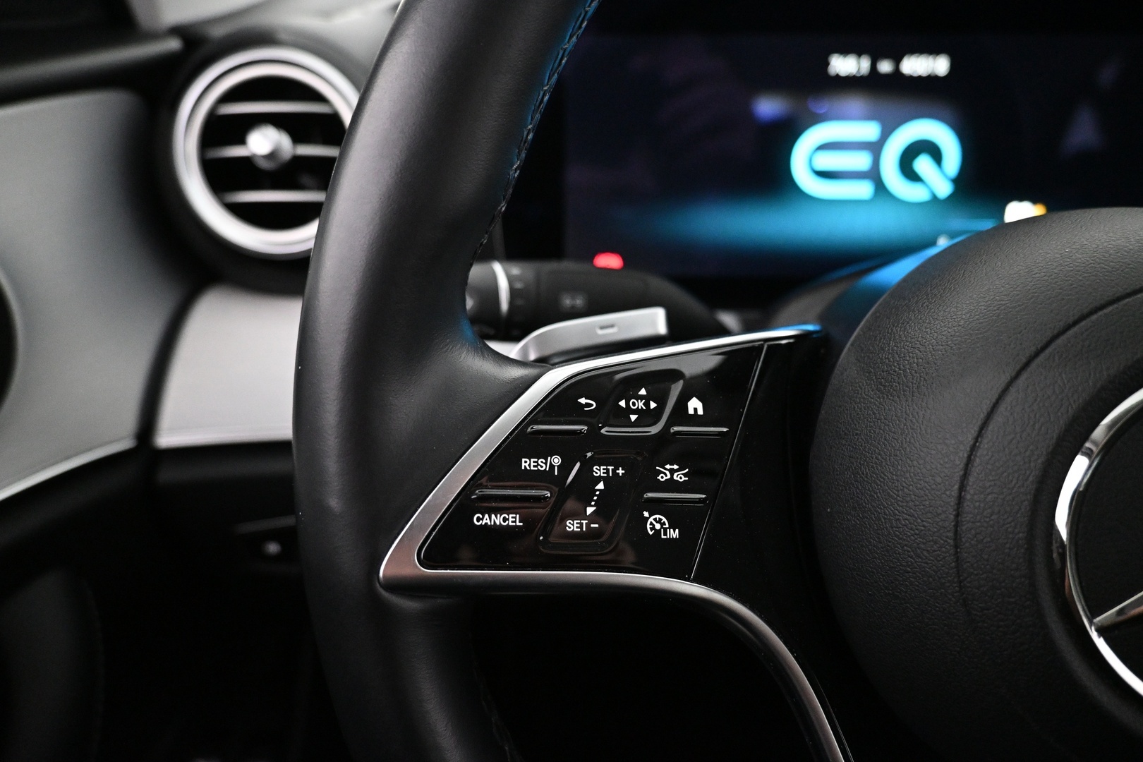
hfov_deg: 73.7
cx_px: 572
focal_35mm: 24
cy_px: 381
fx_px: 762
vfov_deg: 53.1
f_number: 3.5
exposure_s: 1/50
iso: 4000
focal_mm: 16
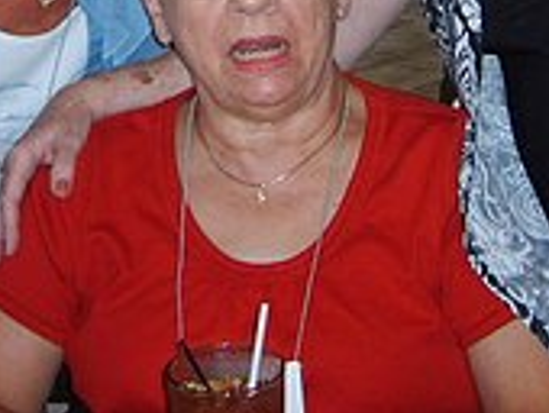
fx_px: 1779
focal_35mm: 112
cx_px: 271
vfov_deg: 12.5
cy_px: -242
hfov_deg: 17.5
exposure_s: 1/45
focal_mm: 5.8
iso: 100
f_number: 2.8
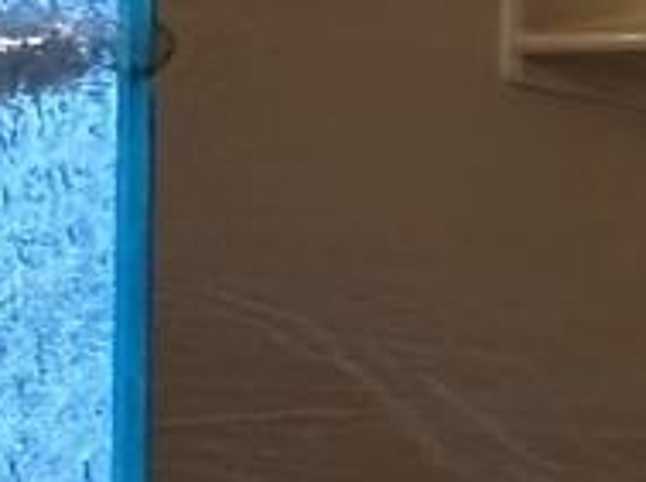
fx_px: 1416
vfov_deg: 17.9
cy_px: -164
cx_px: 1647
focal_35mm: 76
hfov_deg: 14.1
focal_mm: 2.22
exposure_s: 1/60
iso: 250
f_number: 2.2
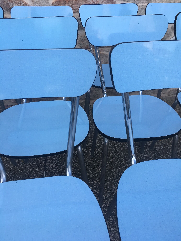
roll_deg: +0.2
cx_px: 90
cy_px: 120
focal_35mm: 29
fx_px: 202
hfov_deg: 48.2
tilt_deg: -33.9
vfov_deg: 61.7
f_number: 2.2
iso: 25
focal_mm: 4.15
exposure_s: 1/427
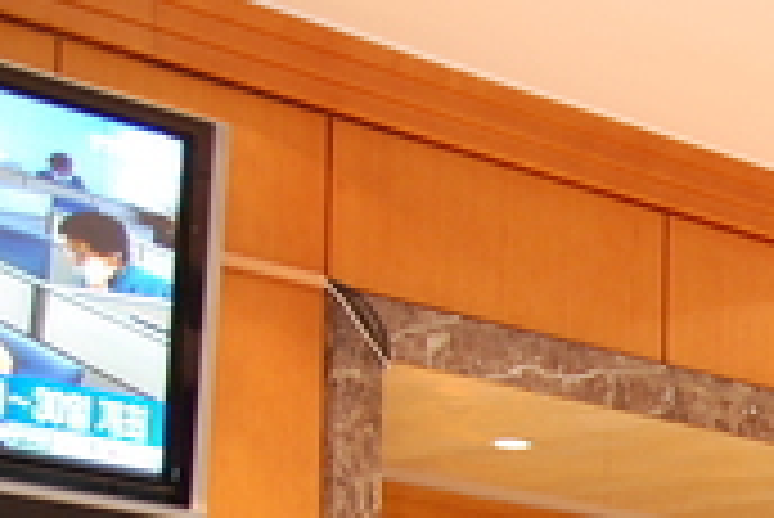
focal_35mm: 140
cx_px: 1555
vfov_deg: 9.4
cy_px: 921
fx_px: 3013
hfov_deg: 12.8
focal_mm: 23
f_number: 5
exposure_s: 1/5
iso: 800
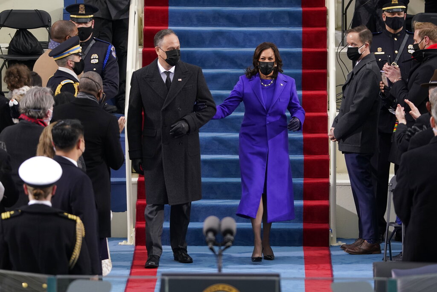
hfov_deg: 4.2
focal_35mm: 486
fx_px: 5900
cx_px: 218
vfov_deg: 2.8
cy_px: 146
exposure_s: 1/800
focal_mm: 486
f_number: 9
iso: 2500
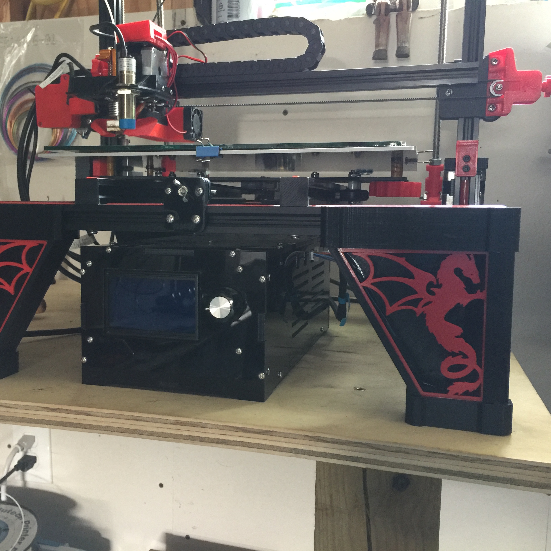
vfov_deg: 47.2
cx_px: 223
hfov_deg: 47.0
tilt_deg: -5.8
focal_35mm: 35
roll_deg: -1.7
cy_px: 270
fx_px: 630
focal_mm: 4.15
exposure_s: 1/10
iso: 100
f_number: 2.2
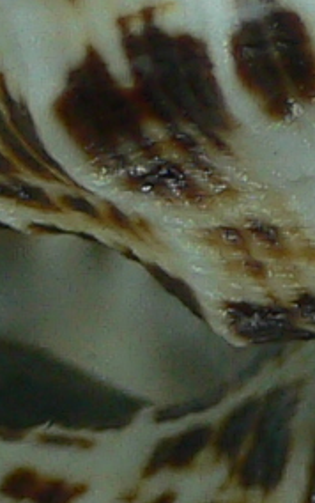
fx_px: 3605
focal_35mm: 263
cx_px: 304
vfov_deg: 7.9
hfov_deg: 5.0
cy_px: 43
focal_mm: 4.6
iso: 80
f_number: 2.8
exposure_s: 1/80
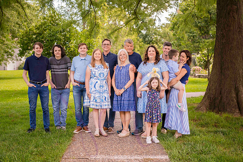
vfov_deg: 27.0
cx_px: 122
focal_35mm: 50
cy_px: 81
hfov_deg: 39.6
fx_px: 338
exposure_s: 1/320
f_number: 4
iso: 400
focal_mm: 50
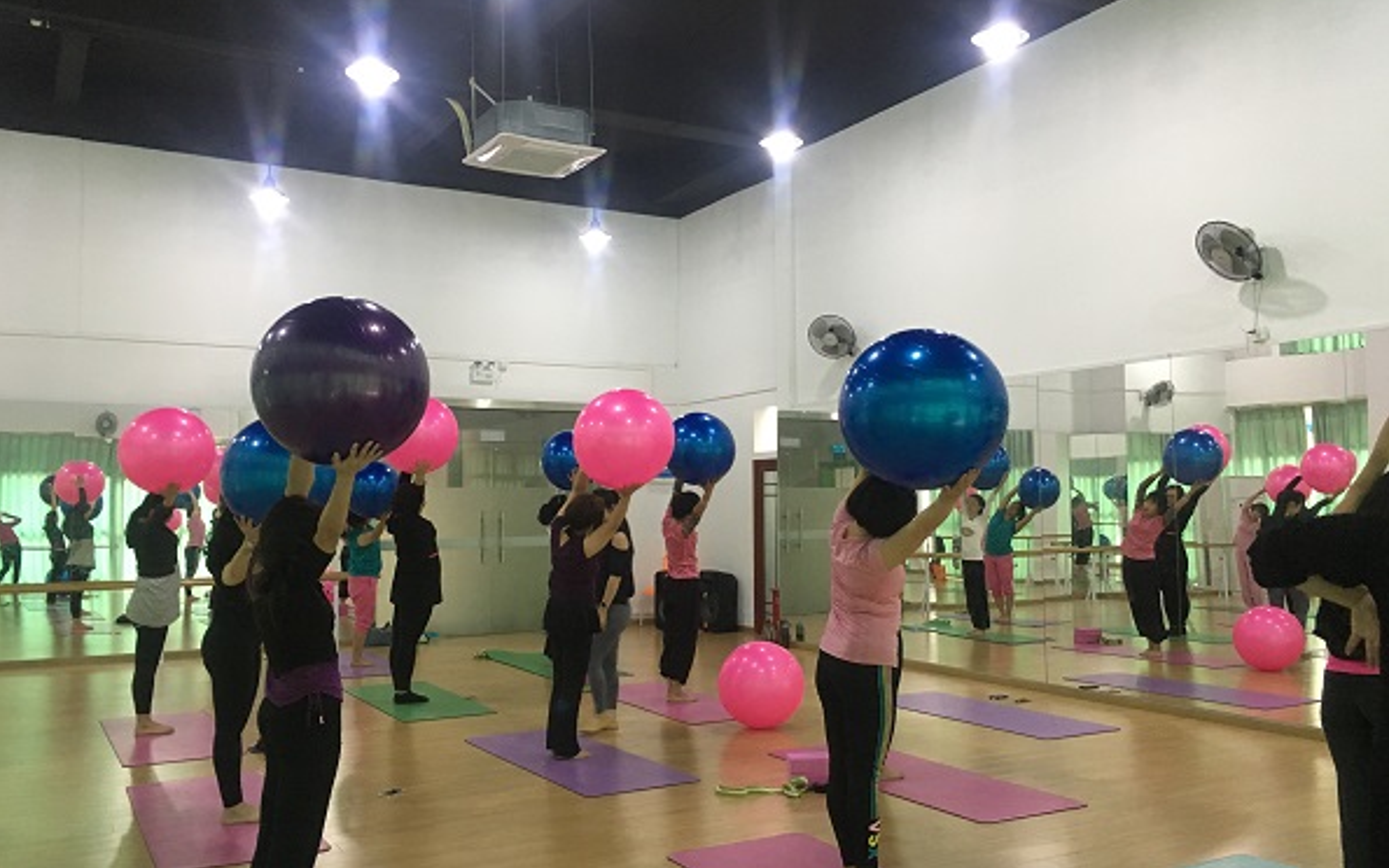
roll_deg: +1.6
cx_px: 691
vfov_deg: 40.6
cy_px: 425
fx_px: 1174
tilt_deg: +3.7
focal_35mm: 31
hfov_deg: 61.2
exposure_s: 1/33
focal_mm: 4.15
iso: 200
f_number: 2.2
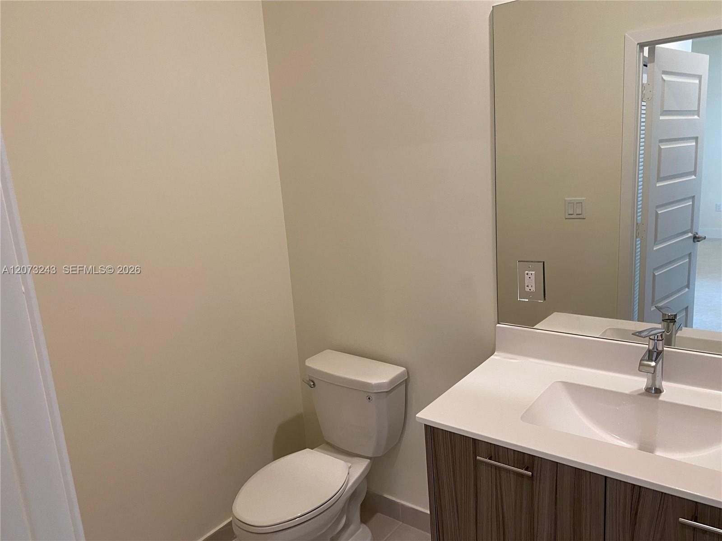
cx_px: 361
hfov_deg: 67.3
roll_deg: +4.2
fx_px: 542
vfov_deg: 53.1
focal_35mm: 26
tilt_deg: -13.8
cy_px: 270
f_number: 1.8
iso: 100
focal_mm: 4.25
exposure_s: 1/60
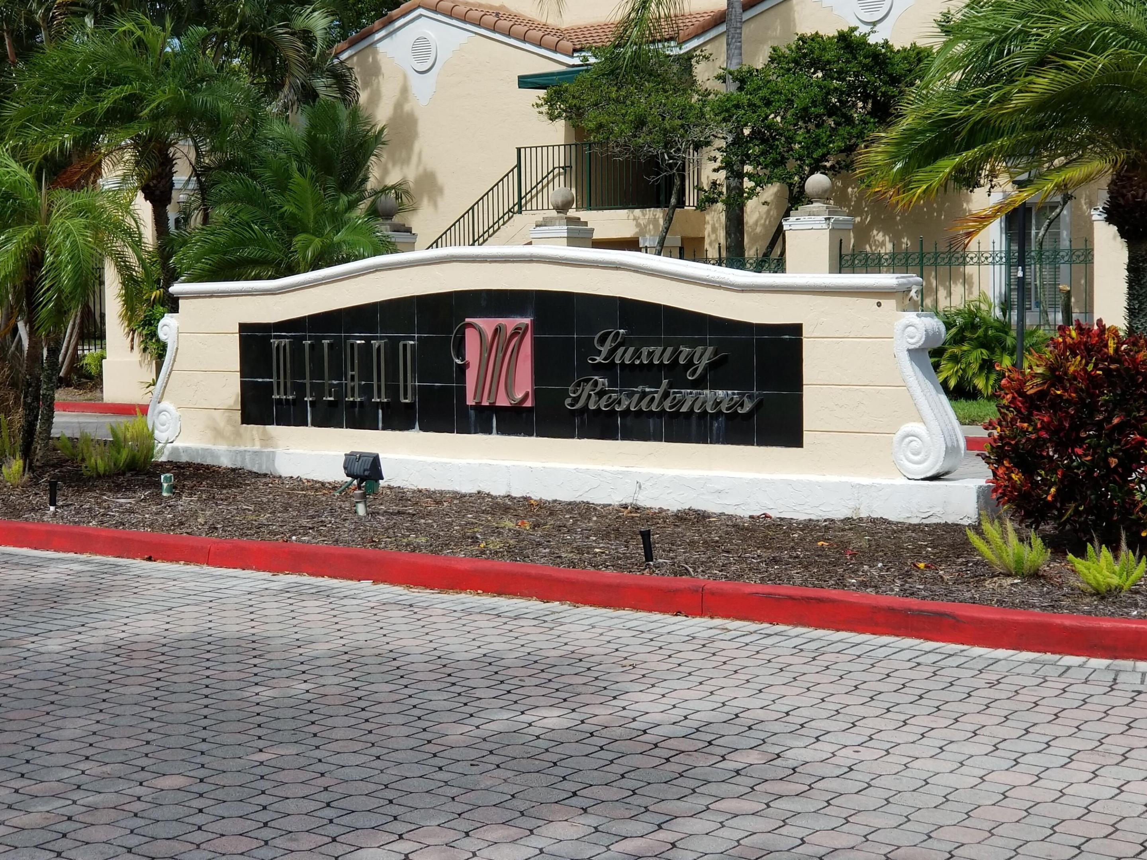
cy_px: 430
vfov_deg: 28.0
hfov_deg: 36.8
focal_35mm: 52
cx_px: 574
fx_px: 1723
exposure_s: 1/1253
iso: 25
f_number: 2.4
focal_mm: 6
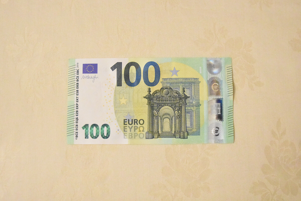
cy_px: 100
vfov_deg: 36.9
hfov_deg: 53.1
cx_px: 150
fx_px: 301
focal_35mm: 36
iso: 25600
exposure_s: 1/60
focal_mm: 24
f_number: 8
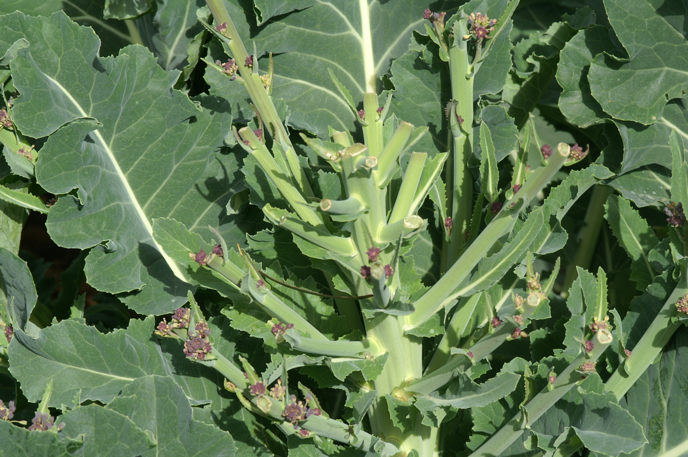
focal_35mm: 154
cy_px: 304
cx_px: 376
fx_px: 2934
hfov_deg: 13.4
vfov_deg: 8.9
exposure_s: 1/160
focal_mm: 75
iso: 100
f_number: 11
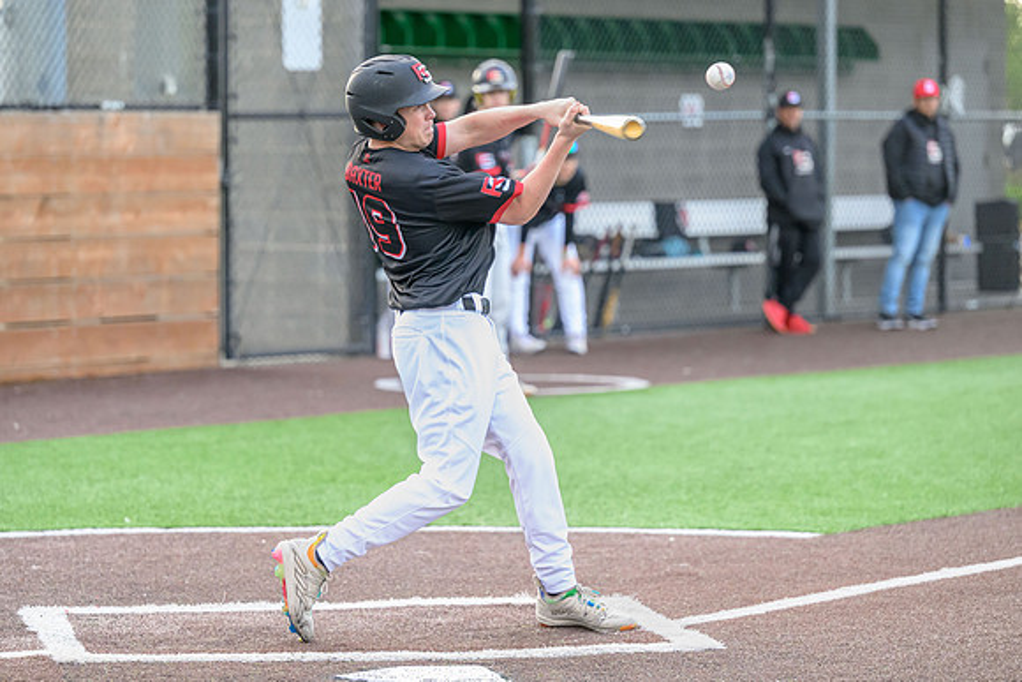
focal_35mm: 147
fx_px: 4166
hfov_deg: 14.0
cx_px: 455
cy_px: 318
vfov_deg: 9.4
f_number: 2.8
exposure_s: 1/2000
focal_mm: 125
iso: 4000
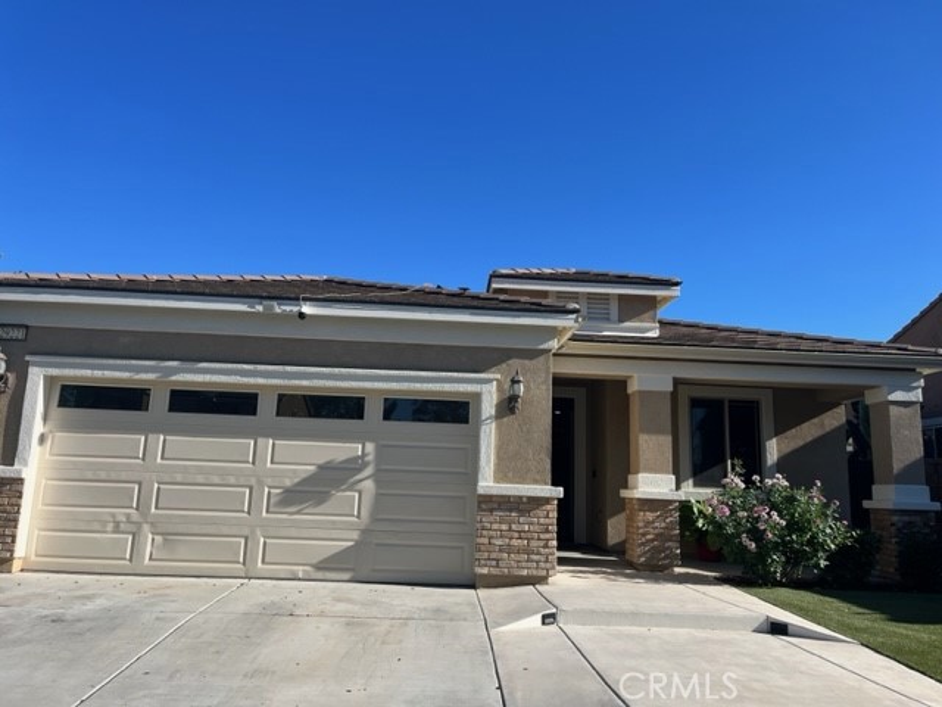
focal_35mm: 26
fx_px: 708
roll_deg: -1.4
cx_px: 471
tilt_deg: +11.1
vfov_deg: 53.1
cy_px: 354
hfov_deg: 67.3
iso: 50
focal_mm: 5.1
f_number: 1.6
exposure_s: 1/3049
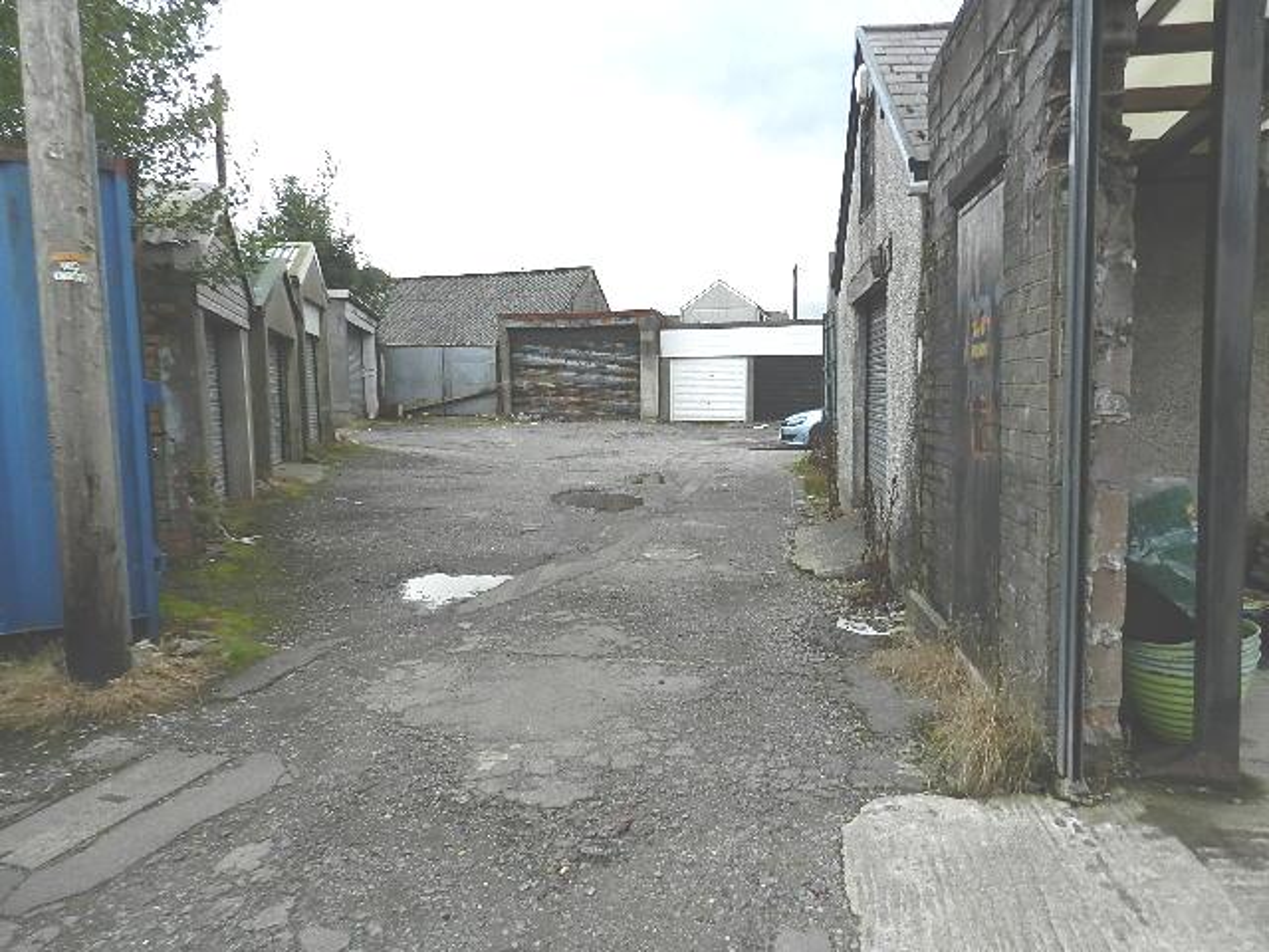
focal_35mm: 23
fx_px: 843
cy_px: 476
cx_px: 634
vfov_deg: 58.9
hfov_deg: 73.9
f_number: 3.4
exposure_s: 1/640
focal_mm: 4
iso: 160
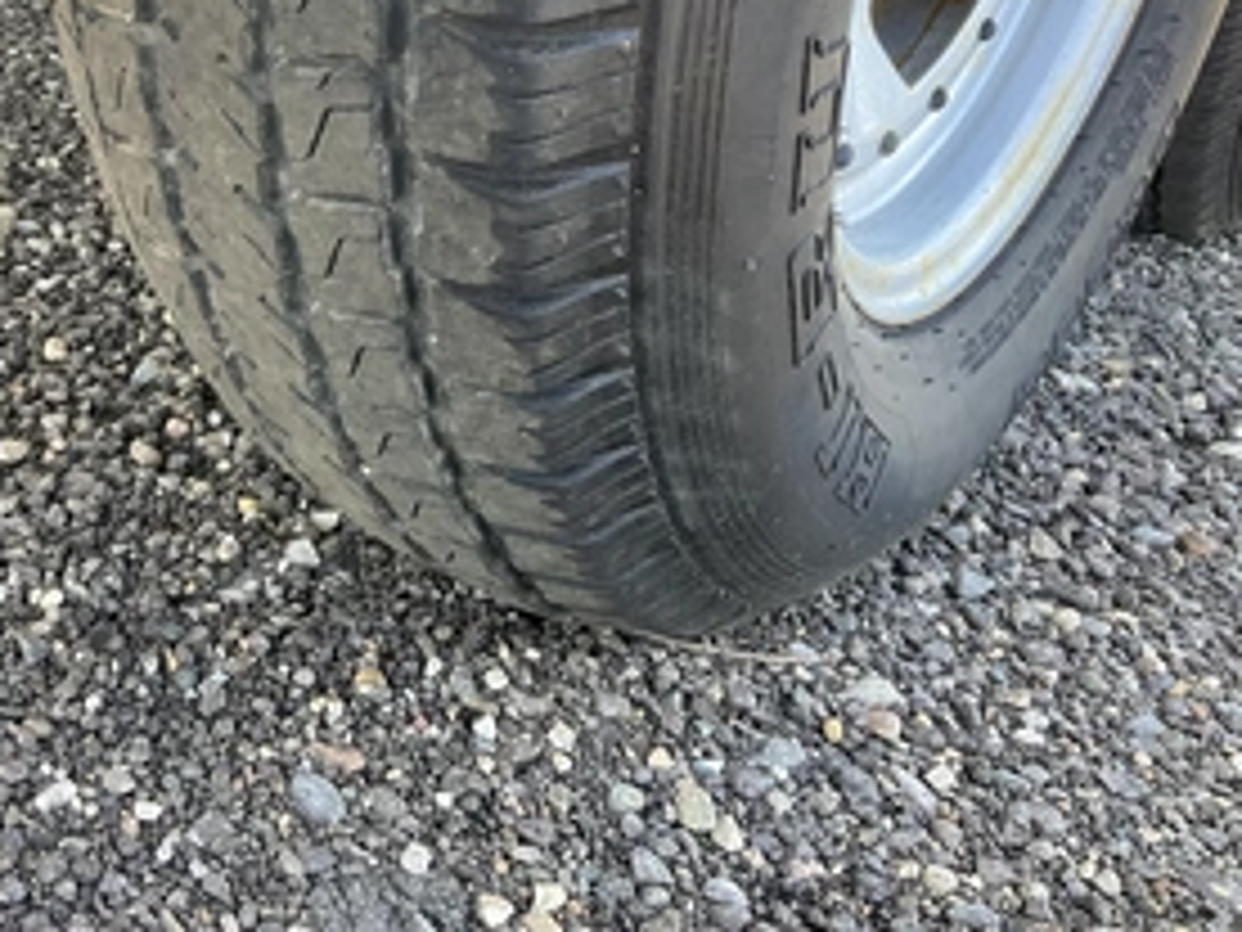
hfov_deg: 44.3
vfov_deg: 33.9
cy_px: 284
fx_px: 1507
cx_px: 436
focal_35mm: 42
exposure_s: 1/122
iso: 64
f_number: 1.8
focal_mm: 3
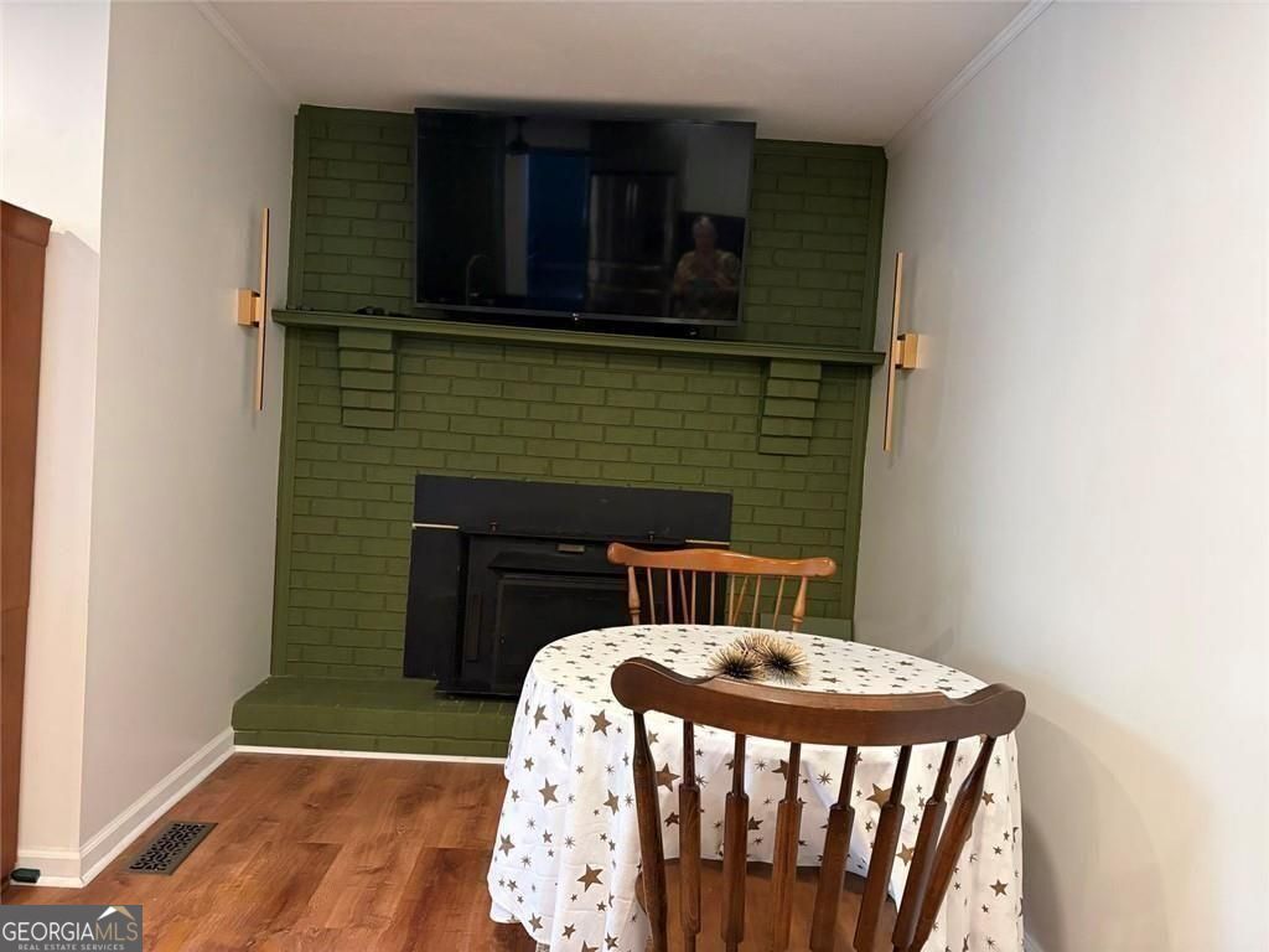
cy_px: 476
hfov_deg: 67.3
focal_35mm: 26
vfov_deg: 53.1
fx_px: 953
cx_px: 634
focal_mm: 5.96
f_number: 1.6
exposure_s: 1/40
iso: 400
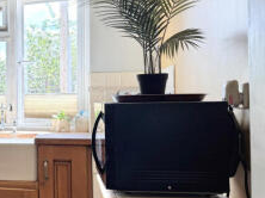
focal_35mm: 63
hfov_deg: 27.1
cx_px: -56
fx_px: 482
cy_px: 97
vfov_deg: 23.2
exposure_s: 1/238
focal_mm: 6.76
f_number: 1.78
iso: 80
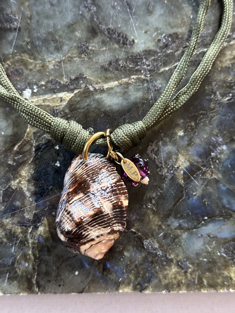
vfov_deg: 39.7
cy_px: 156
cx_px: 118
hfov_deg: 30.3
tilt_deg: -87.9
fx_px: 434
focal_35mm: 48
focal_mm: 6.86
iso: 500
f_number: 1.78
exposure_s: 1/33
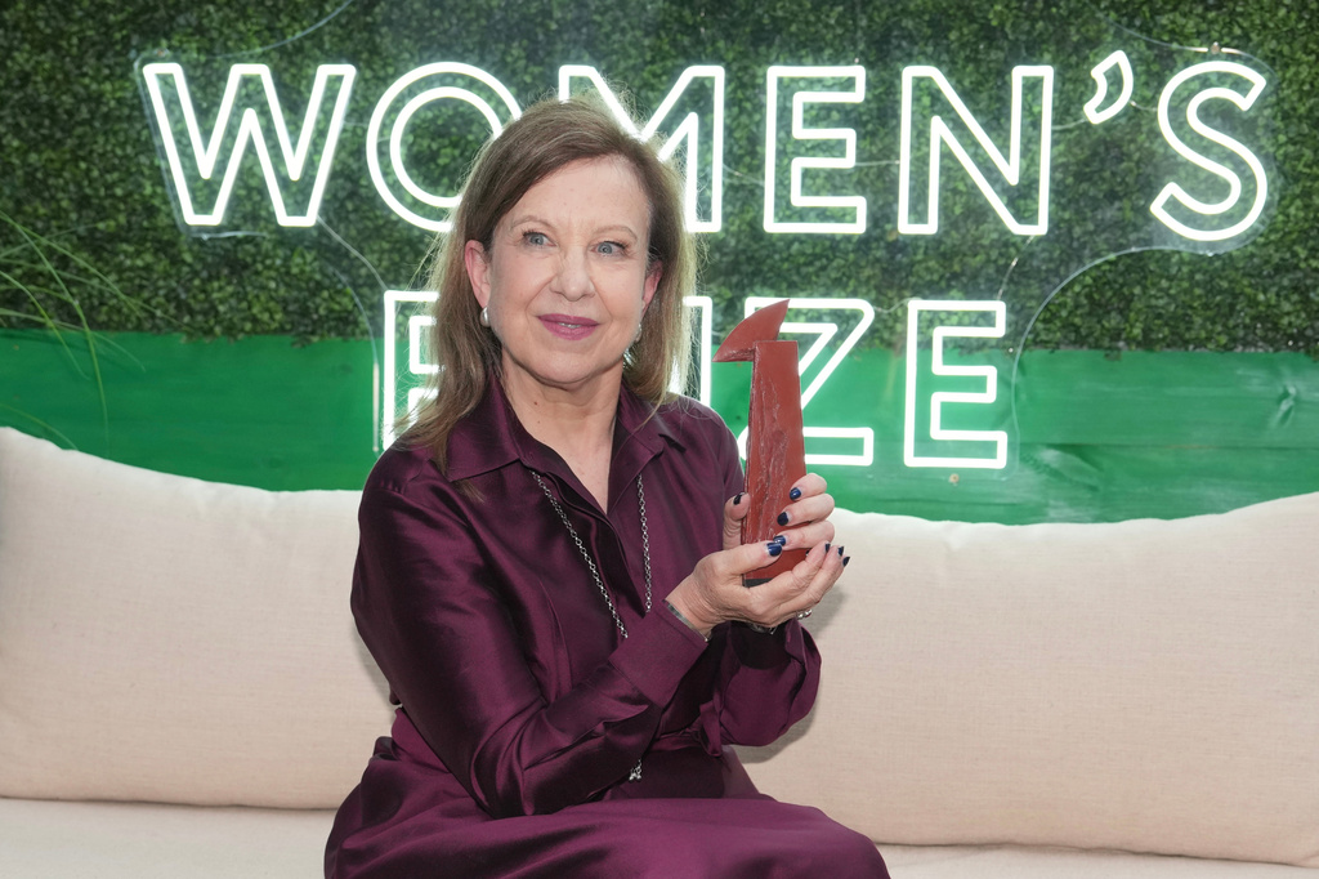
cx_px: 660
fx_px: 1502
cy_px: 440
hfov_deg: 47.4
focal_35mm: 41
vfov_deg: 32.6
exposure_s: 1/250
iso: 800
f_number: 3.5
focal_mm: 41
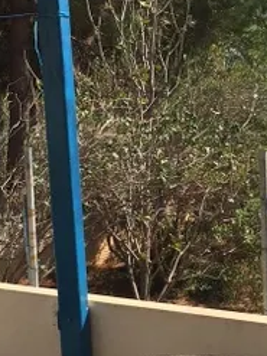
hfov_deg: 15.7
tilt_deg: -9.5
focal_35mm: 94
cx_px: 143
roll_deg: -0.2
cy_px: 244
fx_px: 968
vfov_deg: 20.8
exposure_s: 1/1647
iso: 32
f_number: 2.2
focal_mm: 4.15
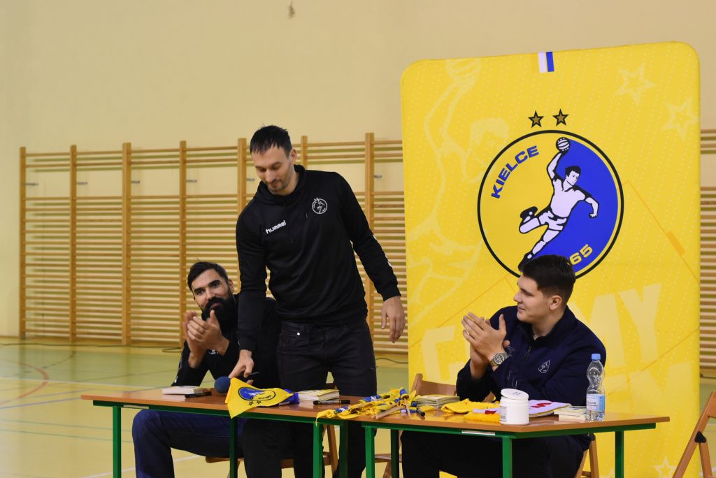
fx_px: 1492
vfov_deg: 18.2
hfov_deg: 27.0
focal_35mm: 75
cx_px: 358
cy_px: 239
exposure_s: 1/60
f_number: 5
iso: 1100
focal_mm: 50
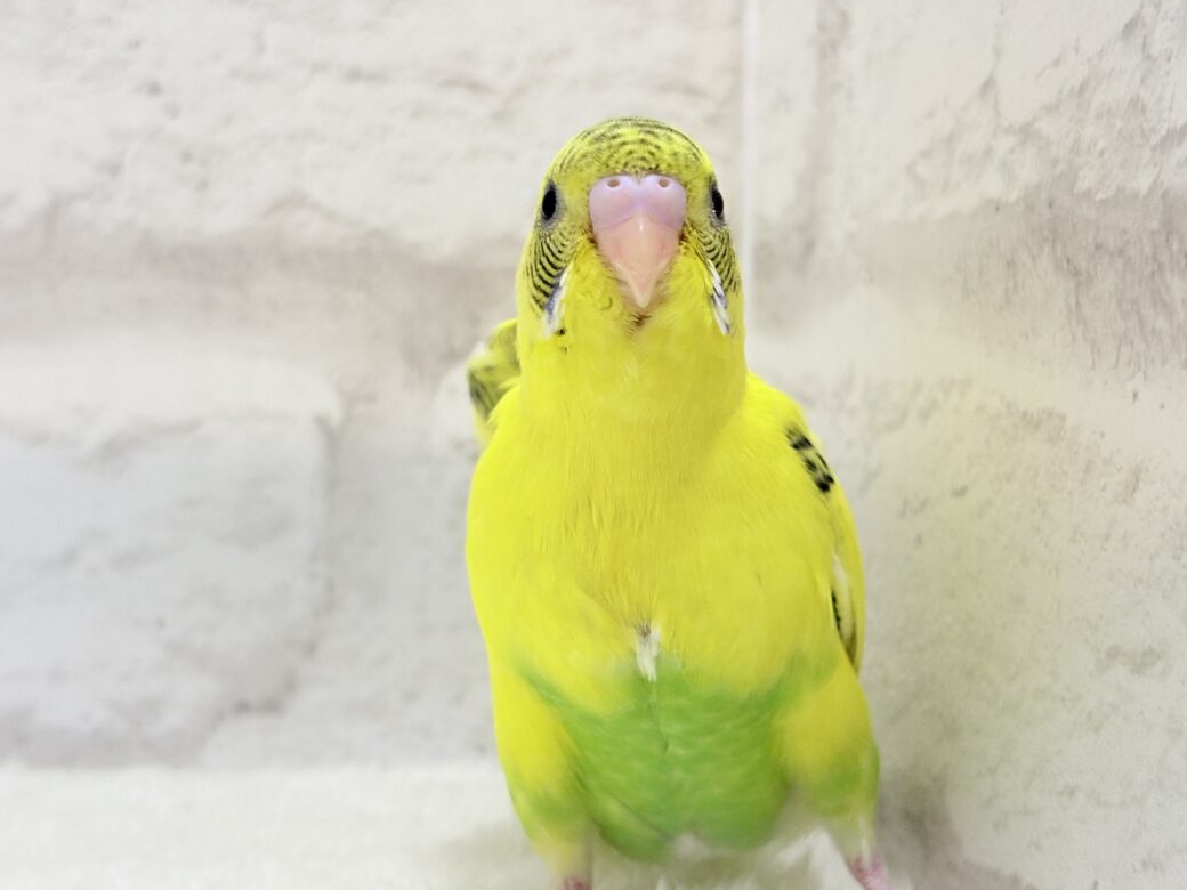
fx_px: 2057
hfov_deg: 32.2
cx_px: 657
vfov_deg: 24.4
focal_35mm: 60
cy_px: 484
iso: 40
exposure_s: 1/50
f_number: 1.6
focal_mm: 5.96
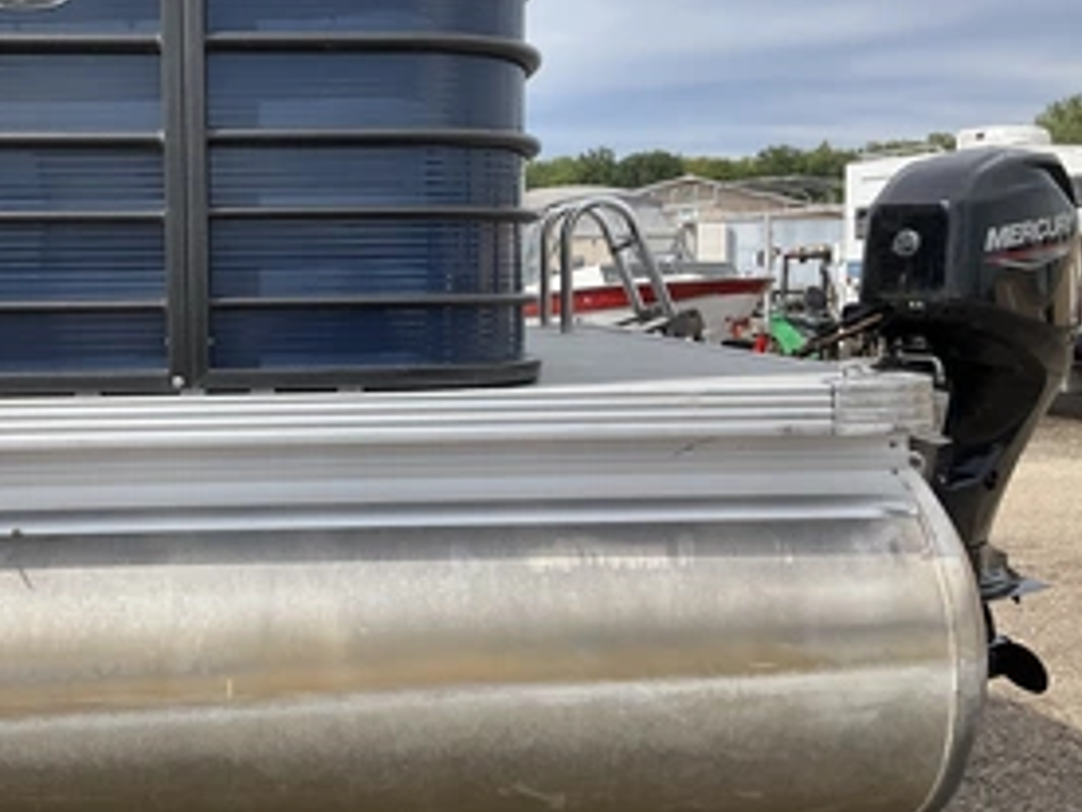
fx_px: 1313
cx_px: 365
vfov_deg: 34.3
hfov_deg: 44.2
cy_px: 337
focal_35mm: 42
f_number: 1.8
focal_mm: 3
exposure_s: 1/1786
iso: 25
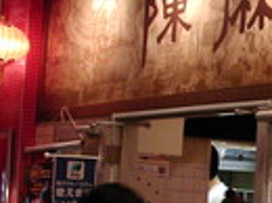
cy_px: 136
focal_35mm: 132
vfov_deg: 11.2
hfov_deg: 14.2
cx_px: 381
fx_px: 1035
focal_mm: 5.8
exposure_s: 1/8
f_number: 3.5
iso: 100
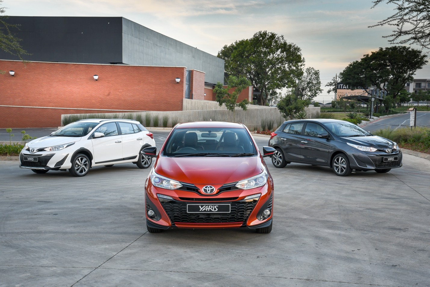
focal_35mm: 44
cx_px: 215
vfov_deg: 30.5
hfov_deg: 44.5
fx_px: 526
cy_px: 144
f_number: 13
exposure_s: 1/2.5
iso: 200
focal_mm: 44
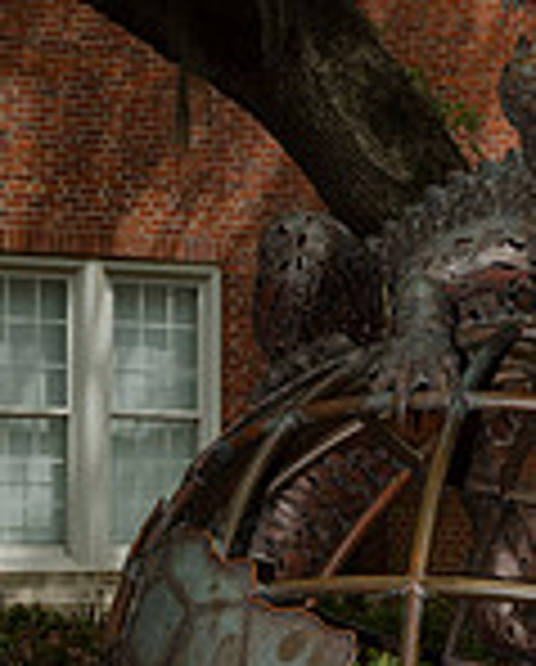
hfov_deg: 10.3
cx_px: 622
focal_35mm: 149
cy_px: 567
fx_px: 2946
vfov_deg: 12.8
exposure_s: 1/250
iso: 100
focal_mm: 35
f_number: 7.1
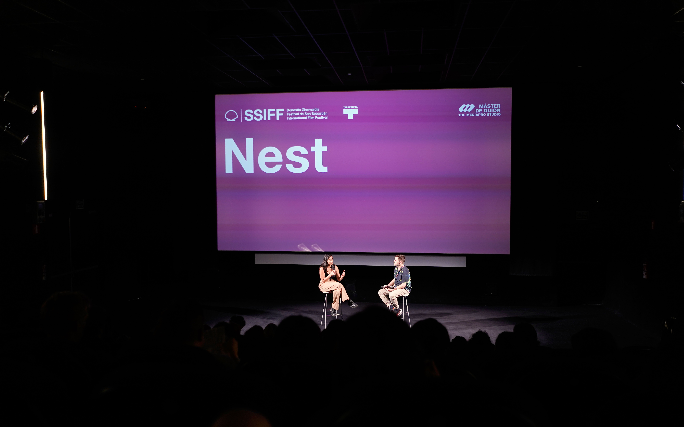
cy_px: 213
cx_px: 345
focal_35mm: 29
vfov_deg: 43.1
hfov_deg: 64.6
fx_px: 541
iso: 640
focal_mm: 28
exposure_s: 1/125
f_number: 2.2
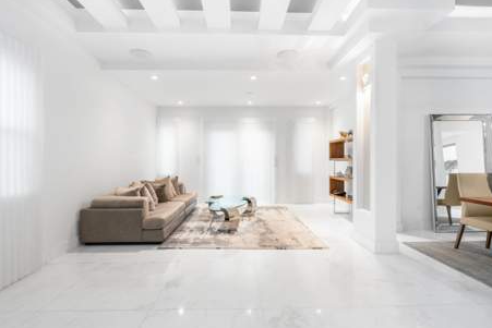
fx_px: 232
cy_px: 168
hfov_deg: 93.3
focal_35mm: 17
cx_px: 242
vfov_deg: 70.5
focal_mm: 16
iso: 100
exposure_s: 1/8
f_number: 9
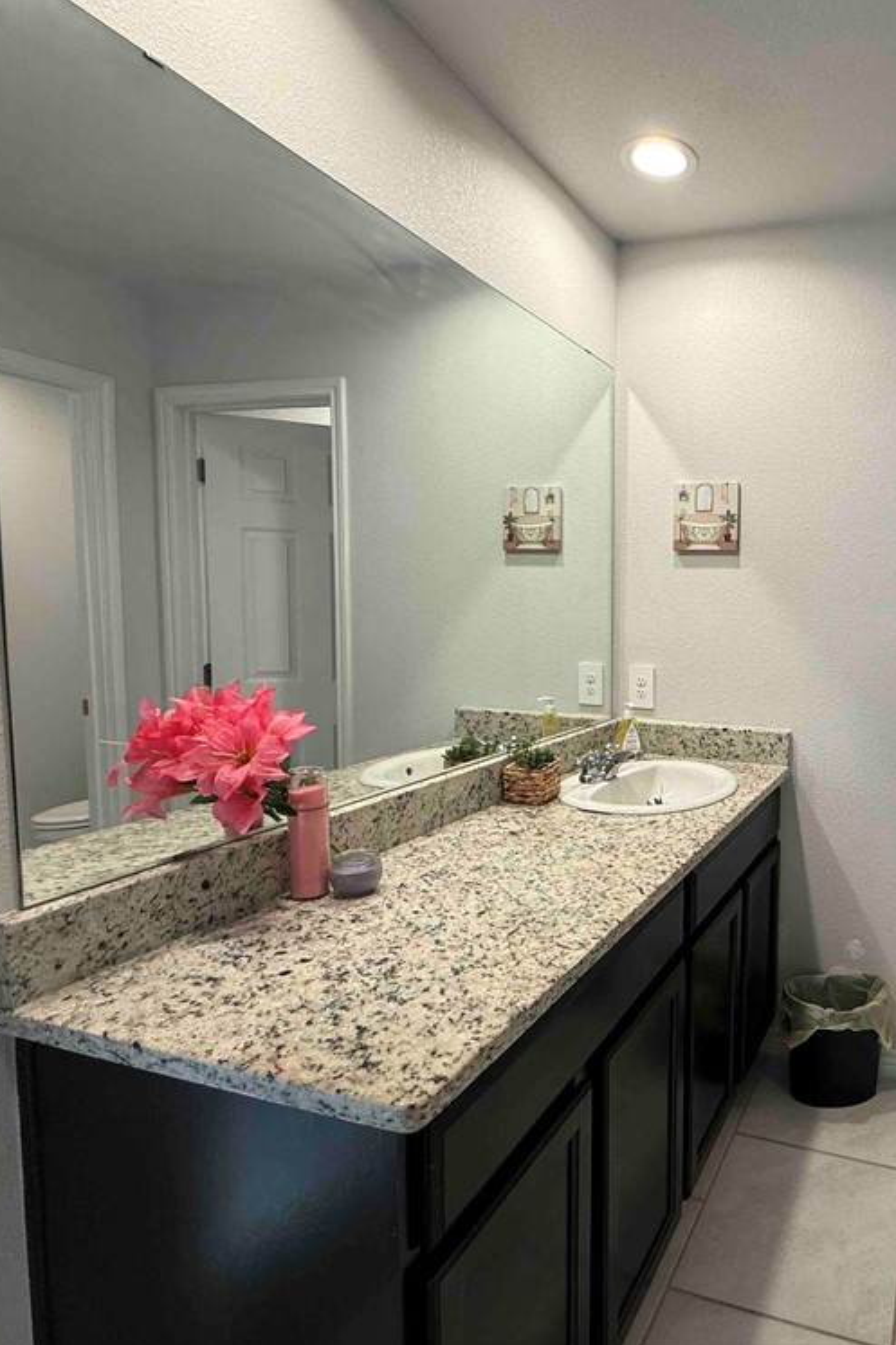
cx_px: 766
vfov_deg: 84.0
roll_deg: -1.7
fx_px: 747
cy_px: 662
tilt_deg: -3.6
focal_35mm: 20
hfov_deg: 55.6
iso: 125
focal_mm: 2.22
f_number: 2.2
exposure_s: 1/120
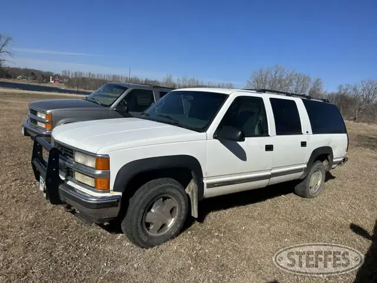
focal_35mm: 24
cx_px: 188
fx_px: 261
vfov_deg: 56.8
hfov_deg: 71.6
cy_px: 142
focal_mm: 6.86
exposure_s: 1/8929
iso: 80
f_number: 1.78
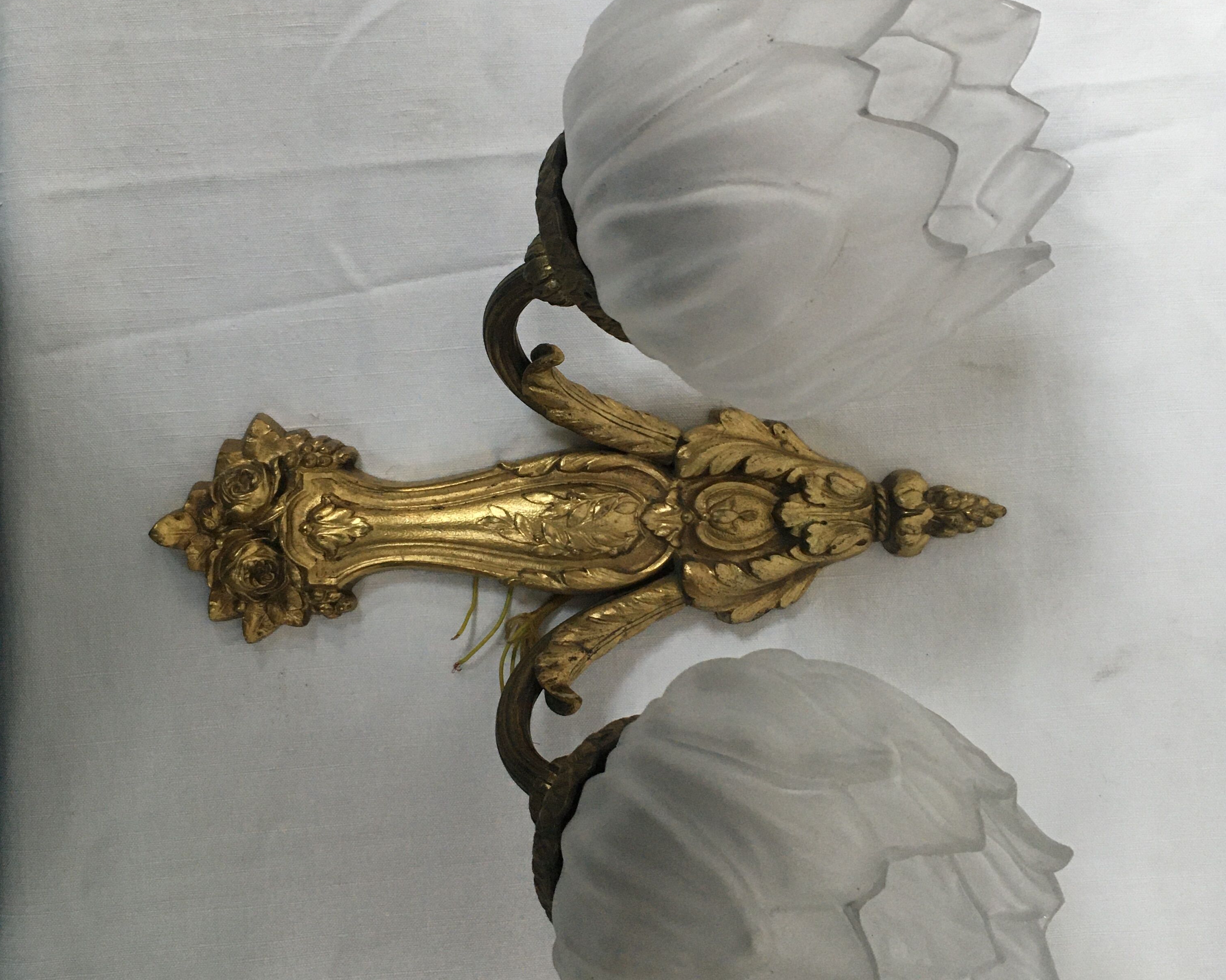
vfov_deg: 39.1
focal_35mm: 38
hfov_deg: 47.9
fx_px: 1379
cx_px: 616
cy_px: 458
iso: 160
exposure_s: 1/33
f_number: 2.2
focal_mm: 4.15
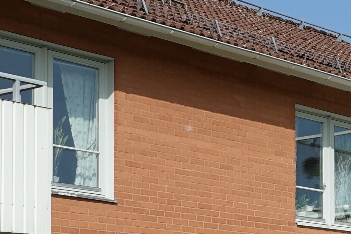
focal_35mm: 121
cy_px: 298
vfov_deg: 11.1
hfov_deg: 16.5
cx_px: 360
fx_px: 1180
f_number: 4.5
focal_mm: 9.46
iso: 100
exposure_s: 1/1000
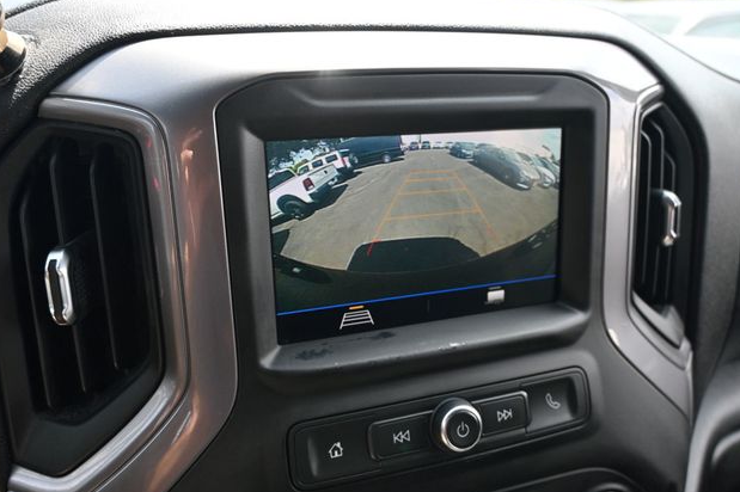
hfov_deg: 61.5
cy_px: 248
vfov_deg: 43.2
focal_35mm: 30
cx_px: 372
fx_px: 622
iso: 360
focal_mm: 19.5
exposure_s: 1/250
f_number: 4
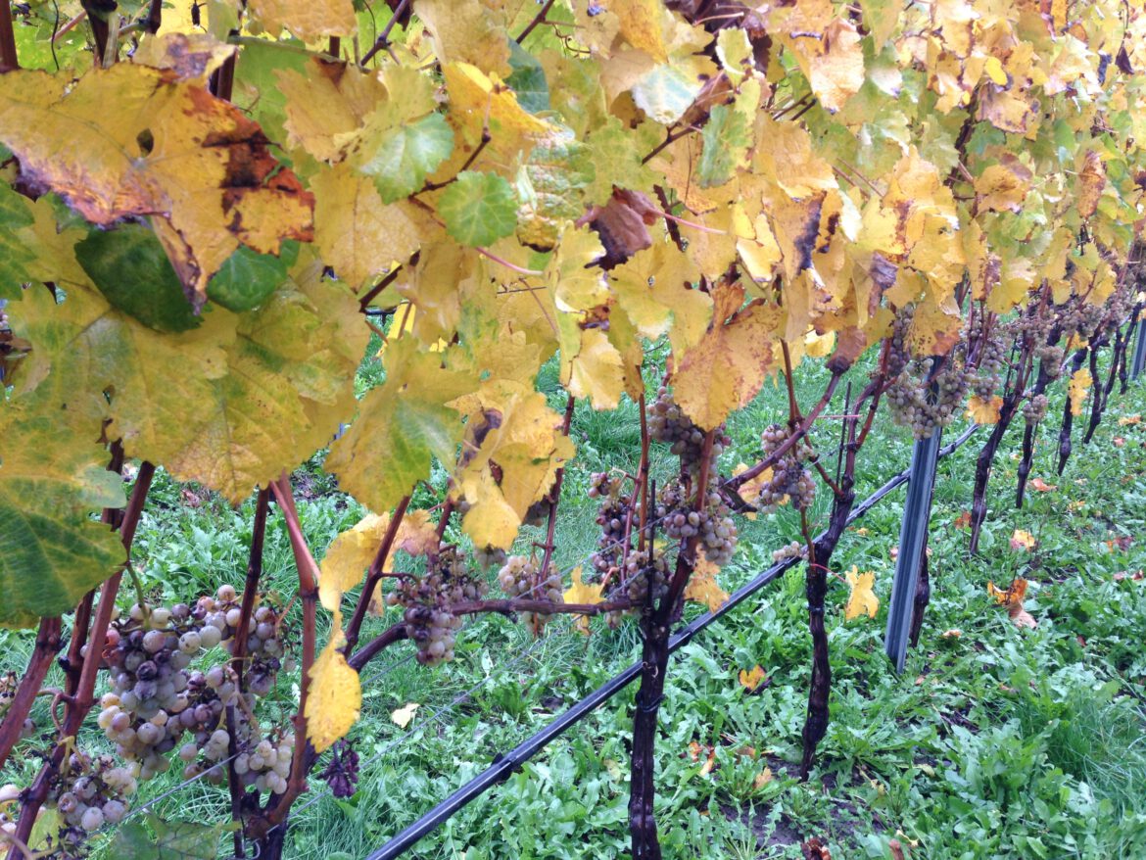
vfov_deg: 43.0
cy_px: 430
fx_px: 1093
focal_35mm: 33
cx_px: 573
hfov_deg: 55.3
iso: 50
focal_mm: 4.12
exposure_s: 1/120
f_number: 2.4
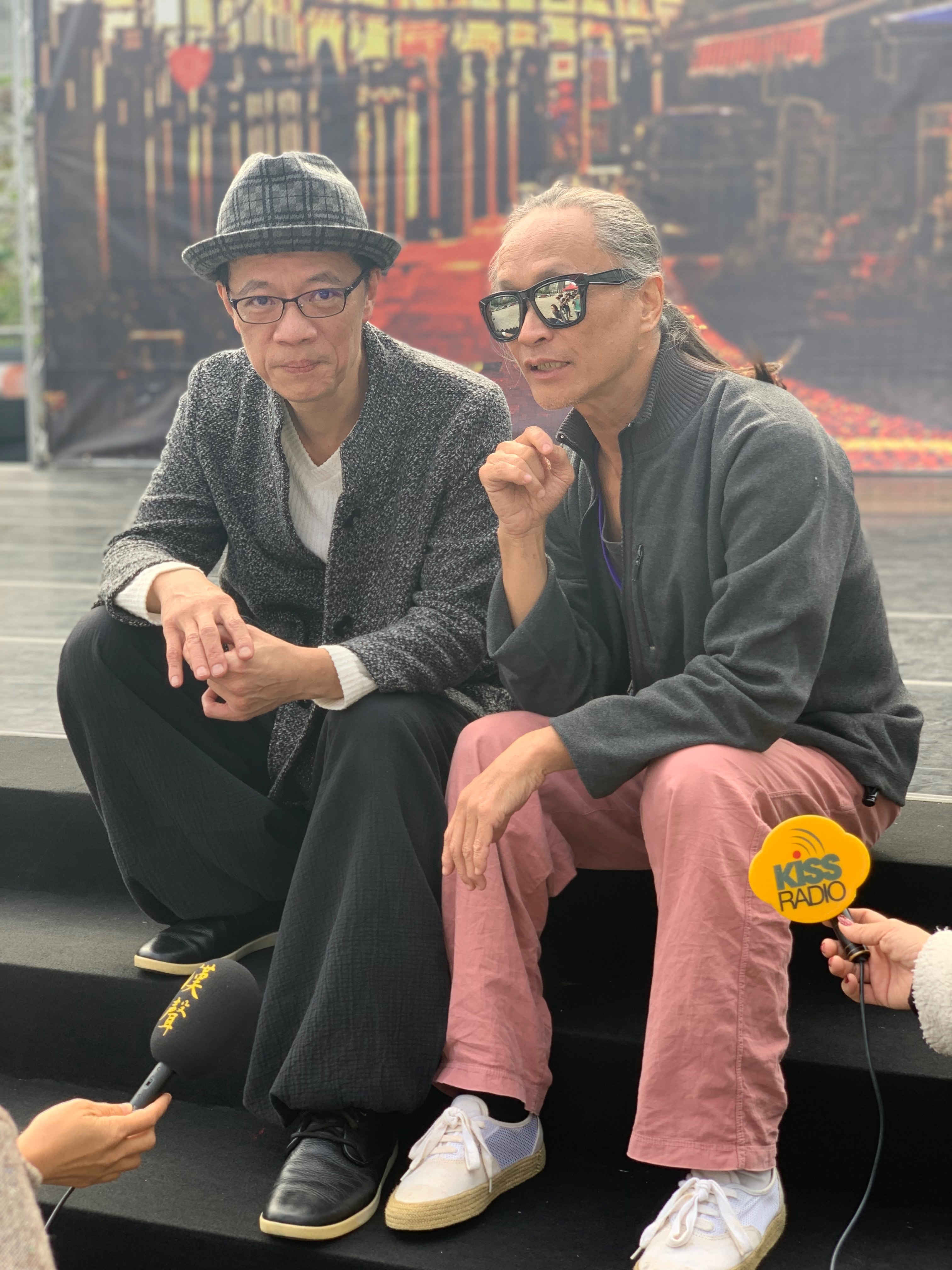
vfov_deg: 36.8
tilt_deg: -7.9
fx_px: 1907
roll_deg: +0.4
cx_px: 476
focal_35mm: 52
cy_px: 635
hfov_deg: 28.0
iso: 16
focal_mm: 6
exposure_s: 1/122
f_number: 2.4
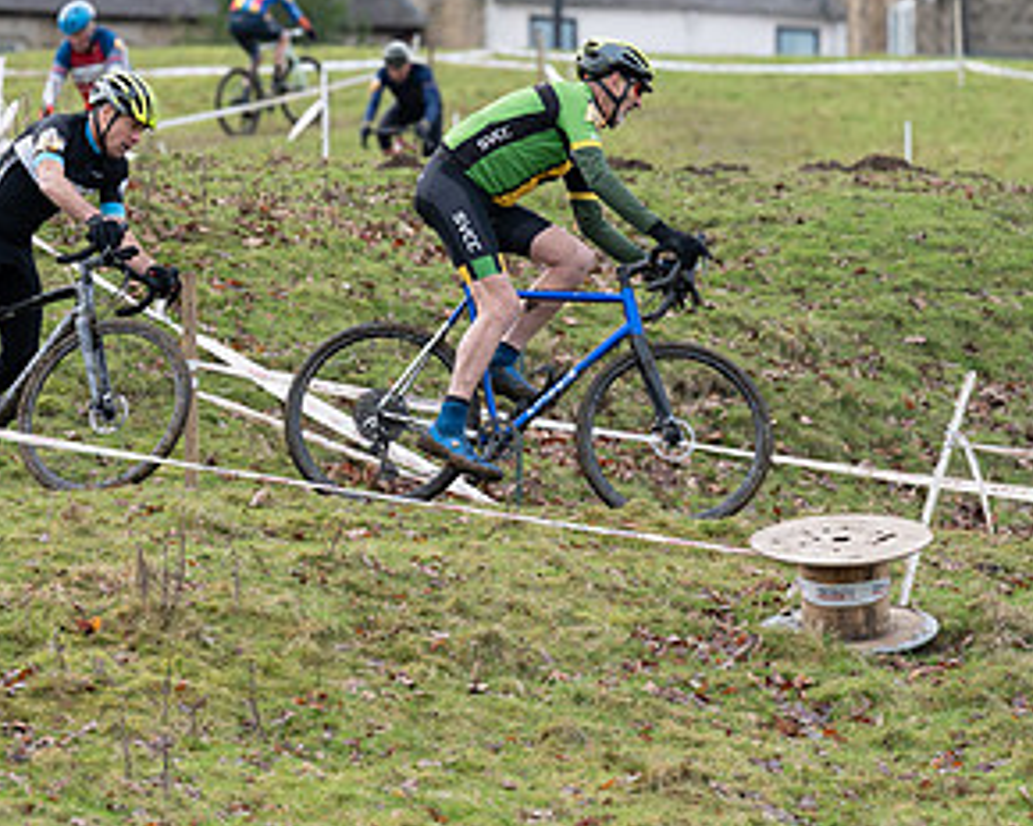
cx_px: 135
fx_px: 9936
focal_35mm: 325
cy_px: 212
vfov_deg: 4.8
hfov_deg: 5.9
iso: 1250
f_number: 3.5
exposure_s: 1/1000
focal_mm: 173
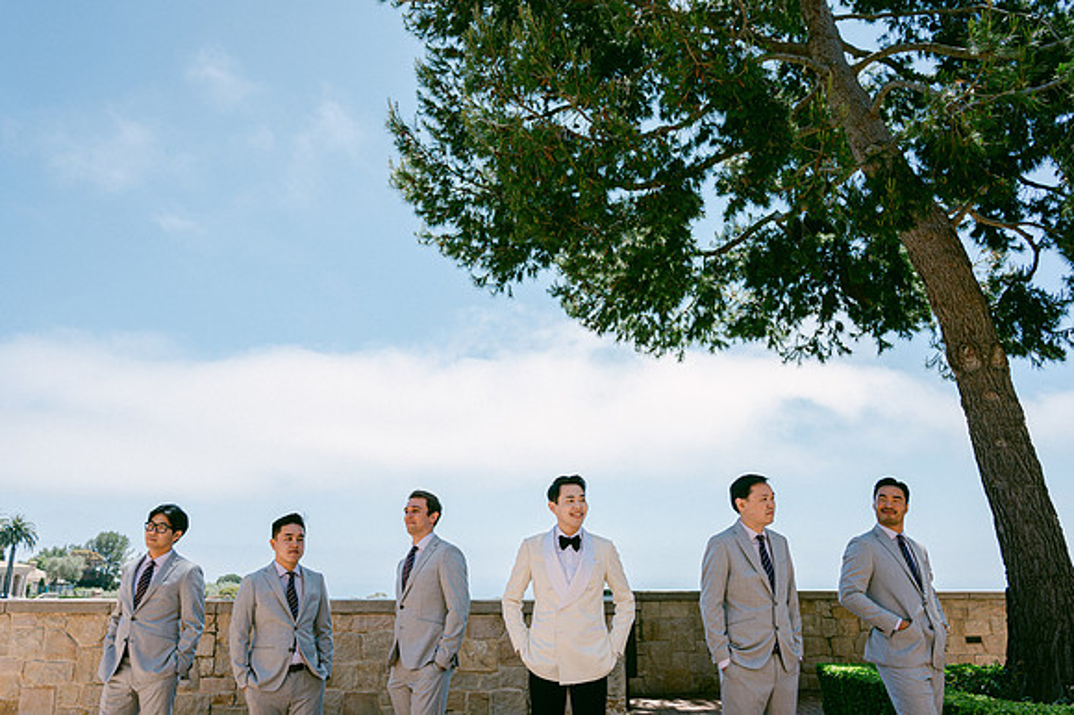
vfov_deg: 46.4
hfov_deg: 65.5
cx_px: 537
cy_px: 358
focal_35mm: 28
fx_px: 835
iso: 100
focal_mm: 28
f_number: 4
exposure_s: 1/1600
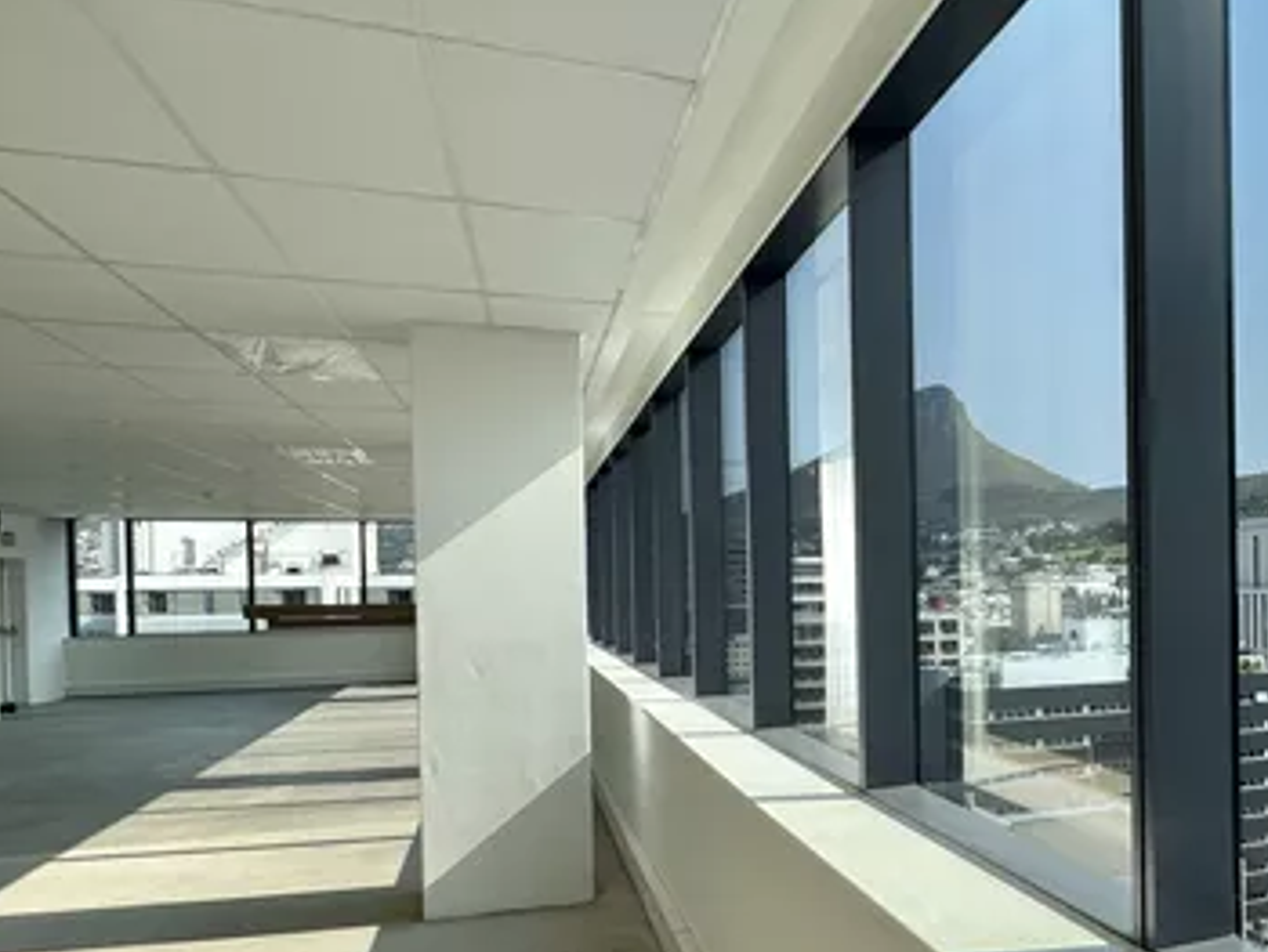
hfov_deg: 50.2
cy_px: 605
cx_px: 1148
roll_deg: +0.3
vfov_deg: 43.8
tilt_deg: -2.1
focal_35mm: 32
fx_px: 1173
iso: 50
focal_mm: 2.22
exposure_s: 1/763
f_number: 2.2
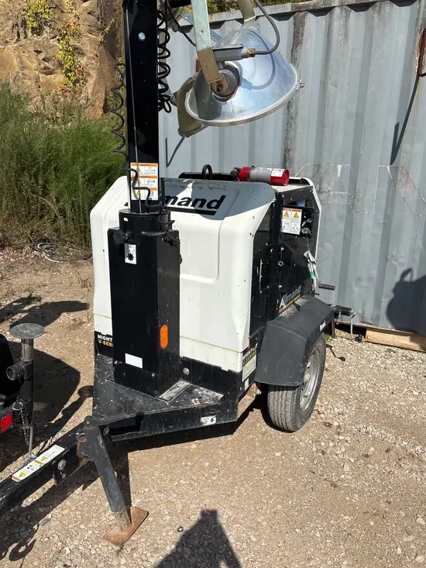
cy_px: 284
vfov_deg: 67.3
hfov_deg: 53.1
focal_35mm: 26
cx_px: 213
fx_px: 426
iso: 50
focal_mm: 5.96
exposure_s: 1/5618
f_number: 1.6
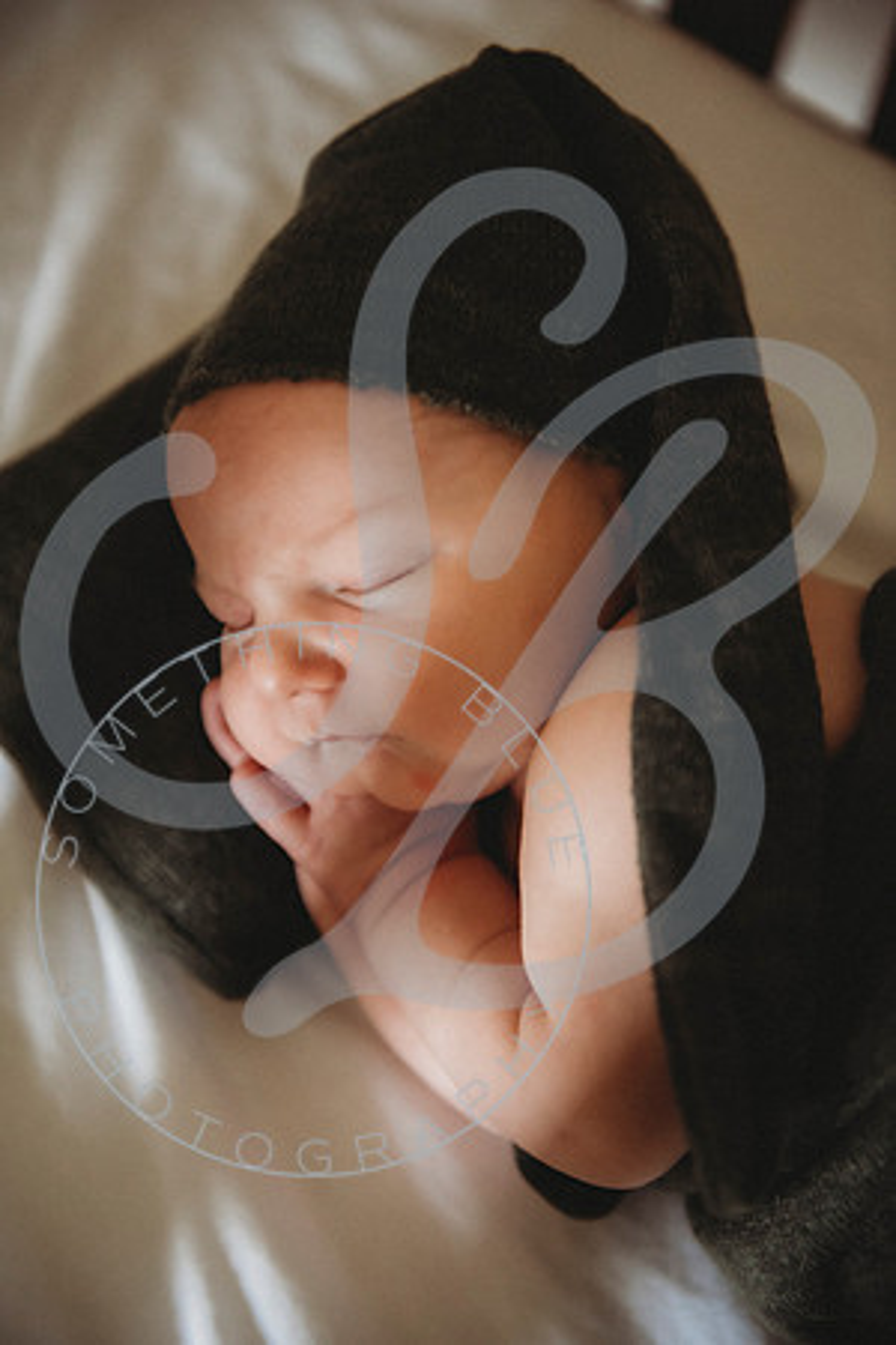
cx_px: 448
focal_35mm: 56
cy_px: 672
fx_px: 2091
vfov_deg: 35.6
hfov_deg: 24.2
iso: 1600
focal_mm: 56
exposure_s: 1/125
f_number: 2.8
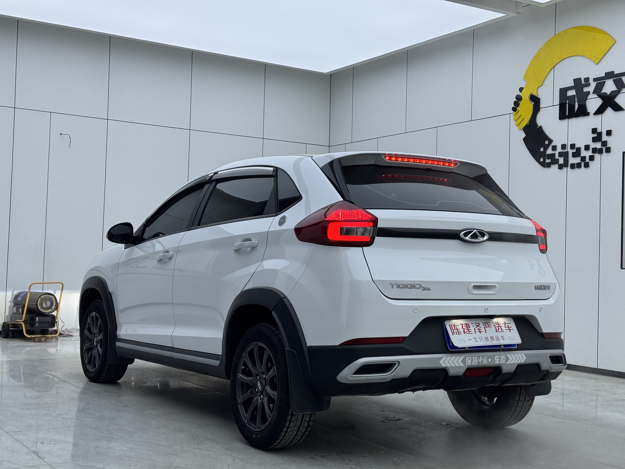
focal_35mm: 48
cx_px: 312
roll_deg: -0.7
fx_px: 867
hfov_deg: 39.7
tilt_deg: +2.5
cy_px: 234
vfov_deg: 30.3
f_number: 1.78
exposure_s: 1/553
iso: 64
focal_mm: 6.76
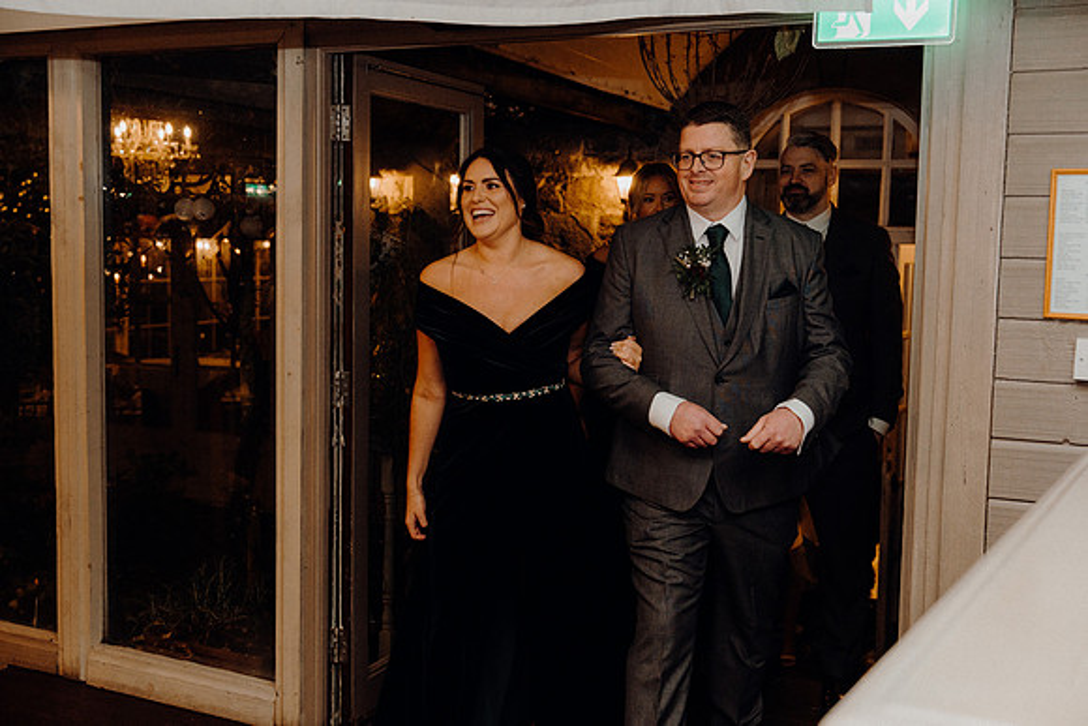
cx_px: 544
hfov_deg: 43.6
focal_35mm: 45
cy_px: 363
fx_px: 1360
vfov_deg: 29.9
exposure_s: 1/160
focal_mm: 45
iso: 2500
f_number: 3.5
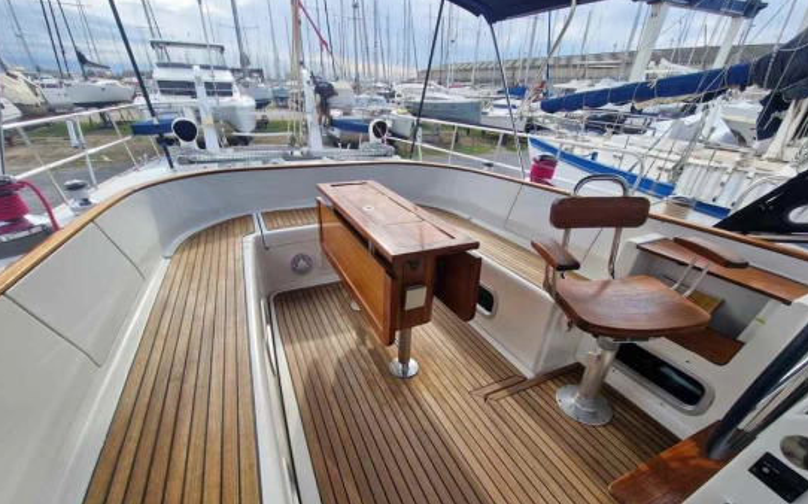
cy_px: 300
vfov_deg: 77.7
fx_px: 308
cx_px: 403
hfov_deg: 105.3
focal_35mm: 14
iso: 50
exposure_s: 1/816
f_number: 2.2
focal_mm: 2.2
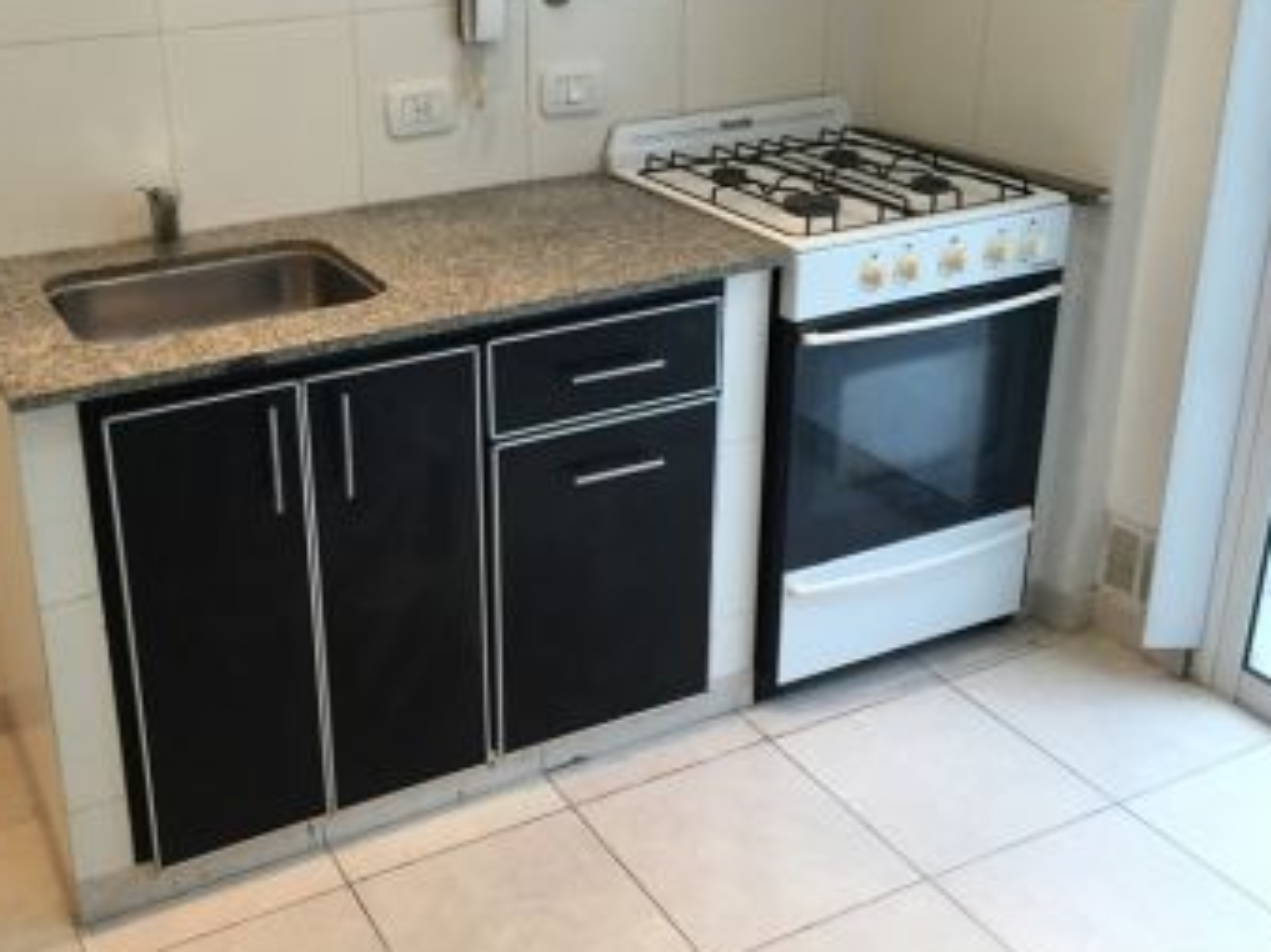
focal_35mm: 40
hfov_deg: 46.3
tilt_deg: -18.8
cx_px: 463
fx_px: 1468
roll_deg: -0.4
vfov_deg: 35.8
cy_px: 371
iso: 64
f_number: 2.2
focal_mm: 4.15
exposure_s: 1/33
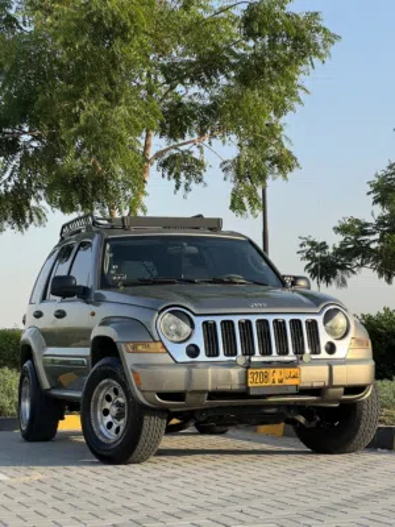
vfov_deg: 25.3
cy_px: 264
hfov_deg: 19.1
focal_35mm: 77
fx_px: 1172
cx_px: 198
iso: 32
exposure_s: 1/258
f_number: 2.8
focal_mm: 9
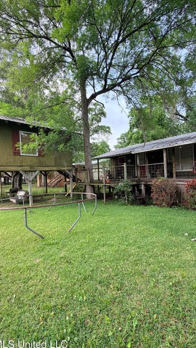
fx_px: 148
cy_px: 179
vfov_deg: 99.3
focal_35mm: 16
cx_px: 96
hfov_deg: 67.1
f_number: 2.2
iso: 64
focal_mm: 2.22
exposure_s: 1/224
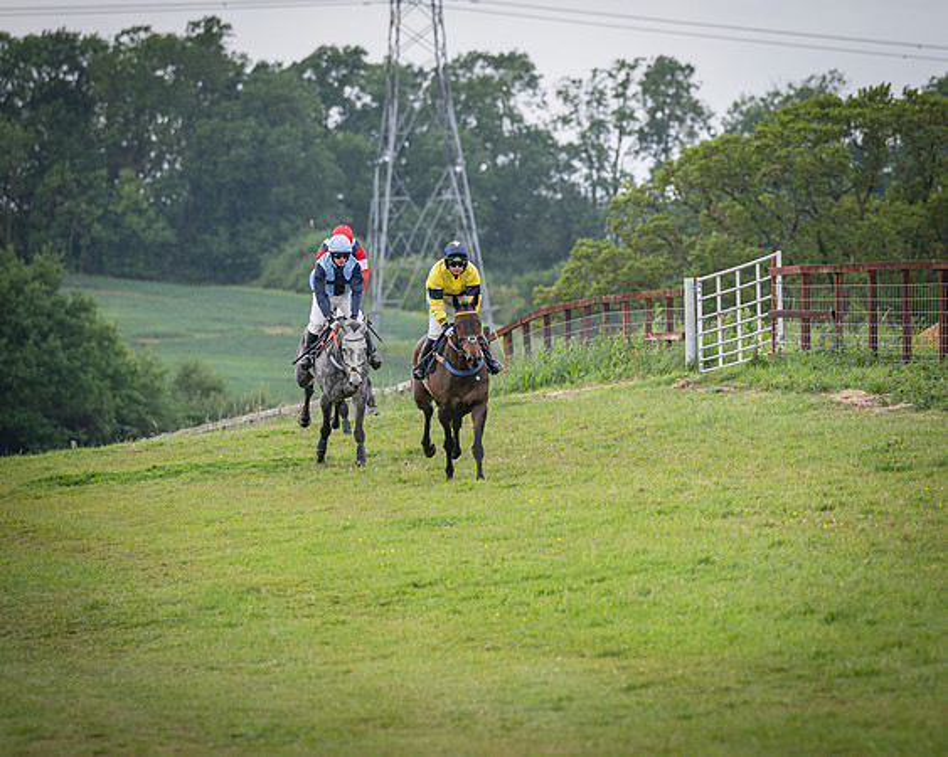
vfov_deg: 4.6
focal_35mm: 338
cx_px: 510
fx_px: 9480
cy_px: 378
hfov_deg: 5.7
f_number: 4
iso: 400
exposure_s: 1/1600
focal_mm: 200
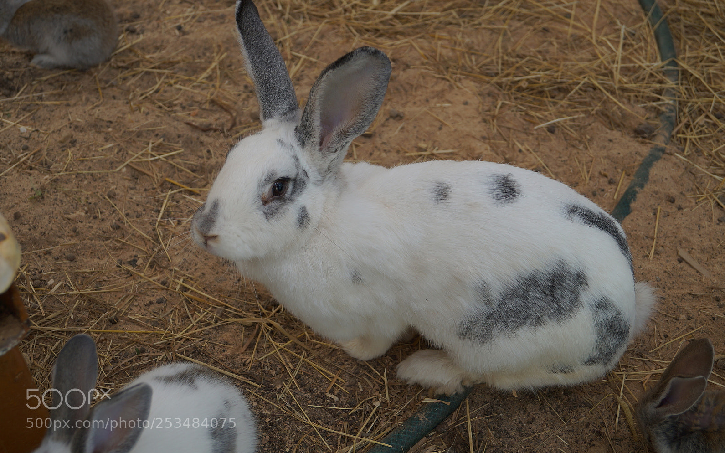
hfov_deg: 46.2
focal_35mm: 43
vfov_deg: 29.9
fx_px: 850
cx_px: 362
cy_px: 217
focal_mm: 28
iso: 100
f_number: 4.5
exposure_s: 1/200
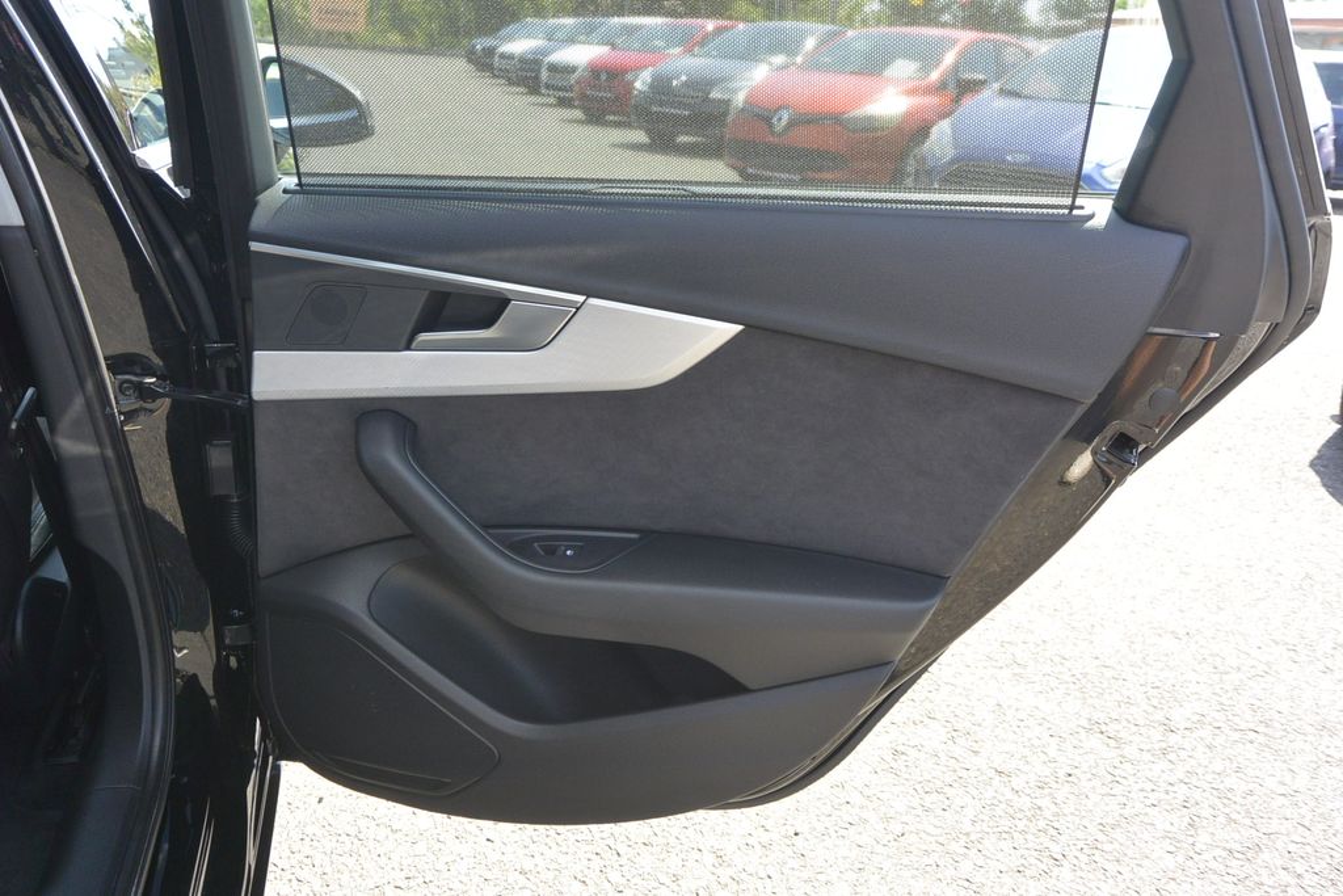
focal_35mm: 30
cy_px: 448
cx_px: 672
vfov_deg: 43.6
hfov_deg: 61.9
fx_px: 1119
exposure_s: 1/250
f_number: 3.5
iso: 180
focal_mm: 11.4
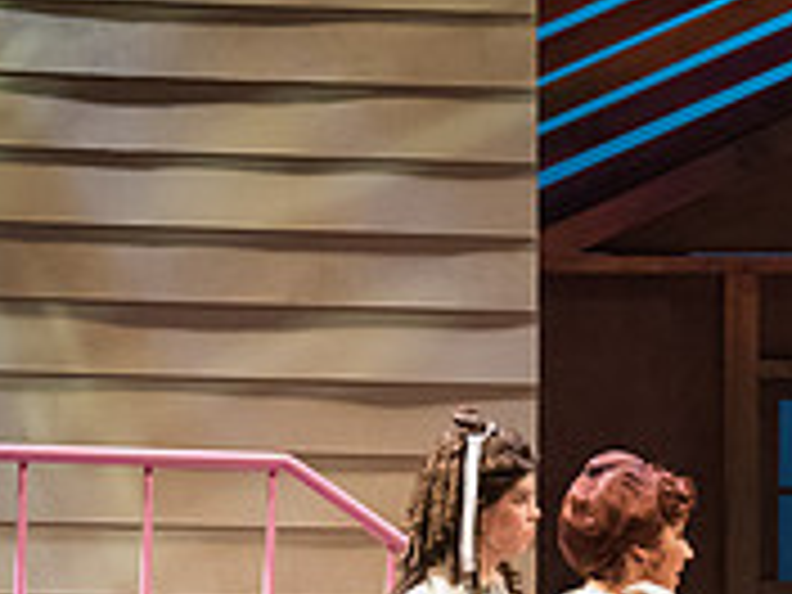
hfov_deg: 5.1
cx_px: 1148
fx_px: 8854
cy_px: 794
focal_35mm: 387
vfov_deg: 3.8
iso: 5000
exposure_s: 1/400
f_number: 4
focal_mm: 122
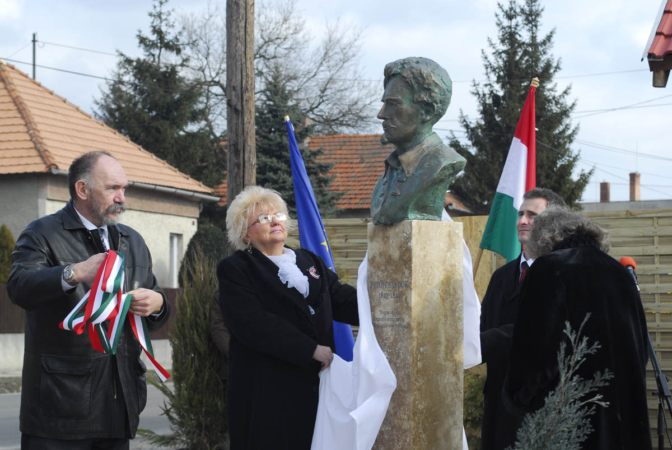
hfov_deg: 24.6
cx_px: 336
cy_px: 225
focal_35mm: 82
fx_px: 1542
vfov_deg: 16.6
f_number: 6.3
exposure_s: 1/500
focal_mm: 55
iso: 320
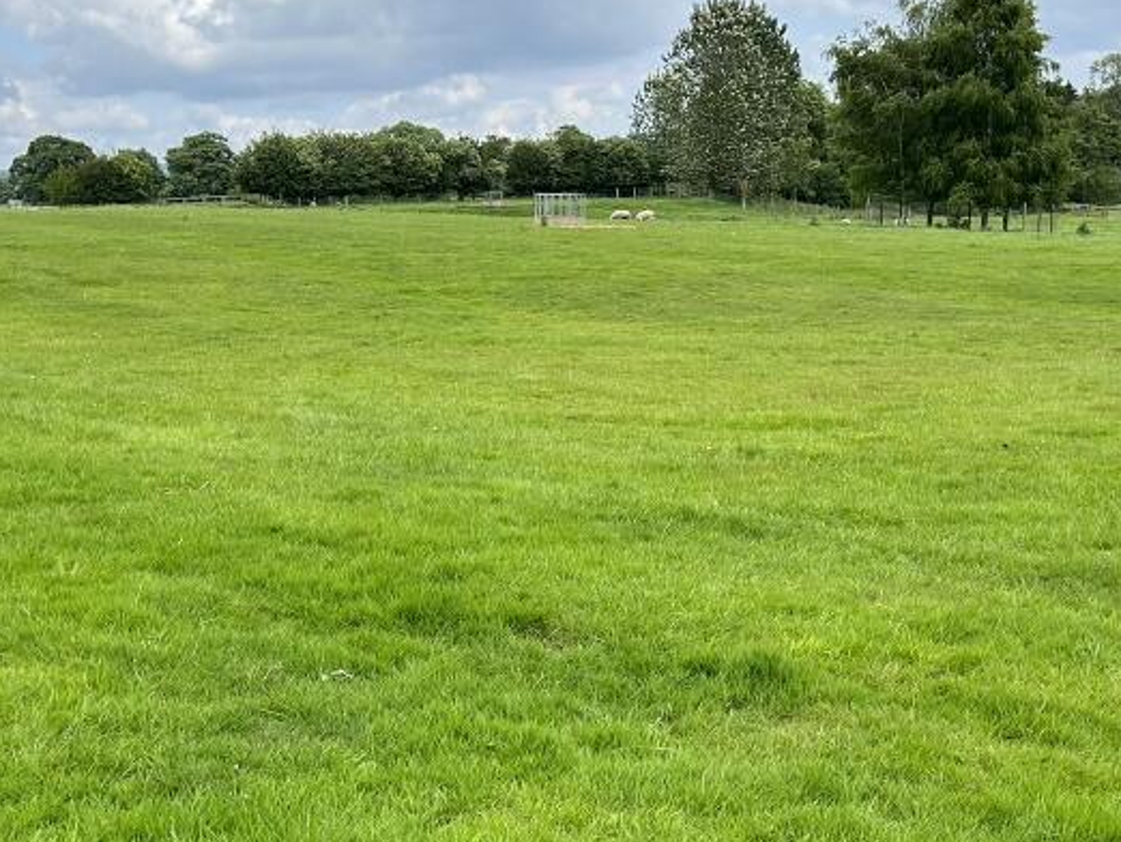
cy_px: 576
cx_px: 578
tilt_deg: -11.7
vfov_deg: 28.4
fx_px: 1652
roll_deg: +2.9
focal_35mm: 51
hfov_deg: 37.5
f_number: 1.5
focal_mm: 5.7
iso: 50
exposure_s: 1/1779
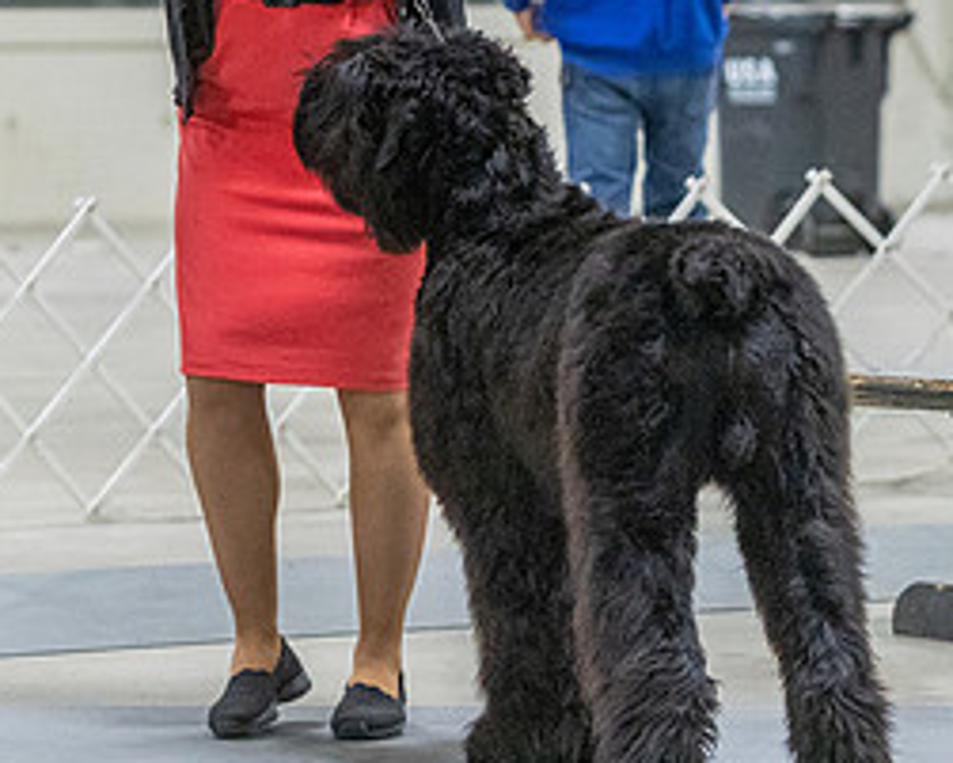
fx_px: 6123
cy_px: 11
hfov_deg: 8.9
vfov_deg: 7.1
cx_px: 385
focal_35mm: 217
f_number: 3.2
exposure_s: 1/320
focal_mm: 86
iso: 6400
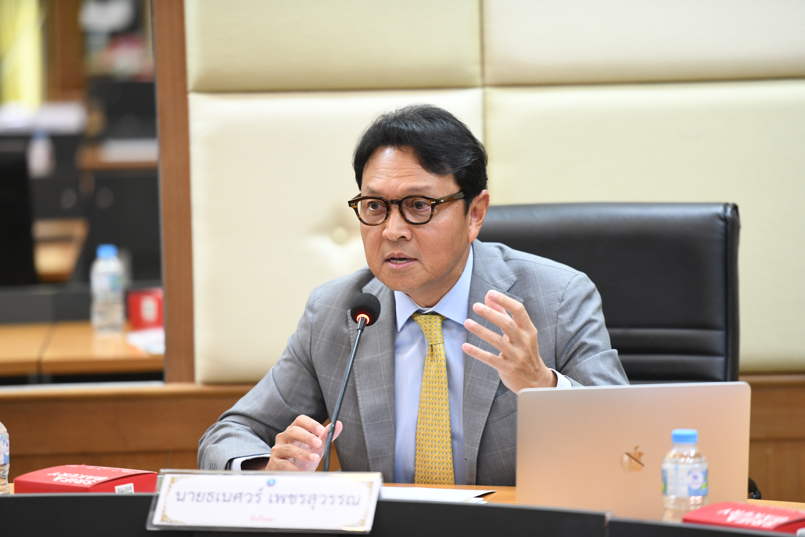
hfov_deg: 11.1
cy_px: 268
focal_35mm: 185
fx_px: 4136
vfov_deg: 7.4
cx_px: 402
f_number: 2.8
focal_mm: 185
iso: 1600
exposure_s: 1/125
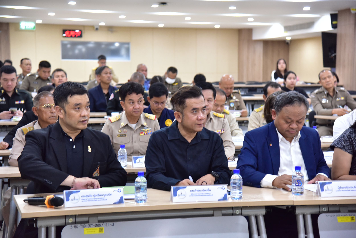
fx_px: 771
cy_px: 119
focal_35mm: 78
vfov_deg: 17.5
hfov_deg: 26.0
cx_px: 178
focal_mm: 78
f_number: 4.5
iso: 2500
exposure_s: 1/80
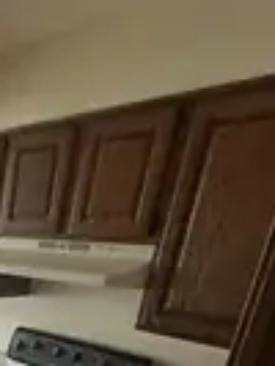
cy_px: 405
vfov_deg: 37.4
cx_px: -138
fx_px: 444
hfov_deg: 25.7
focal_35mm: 42
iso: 320
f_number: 2.2
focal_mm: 2.22
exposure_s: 1/60
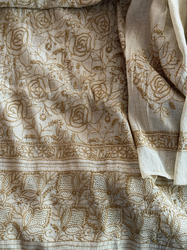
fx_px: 346
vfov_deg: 39.7
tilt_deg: -80.7
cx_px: 94
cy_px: 125
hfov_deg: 30.3
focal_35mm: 48
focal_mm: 6.76
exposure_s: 1/60
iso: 160
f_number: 1.78
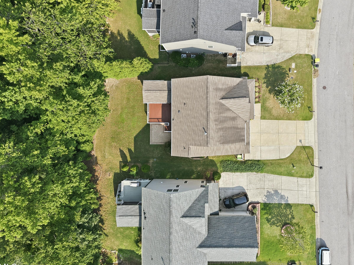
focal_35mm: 30
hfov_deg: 59.5
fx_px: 307
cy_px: 117
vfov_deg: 46.7
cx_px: 212
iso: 130
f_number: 1.8
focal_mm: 8.7
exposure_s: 1/1600
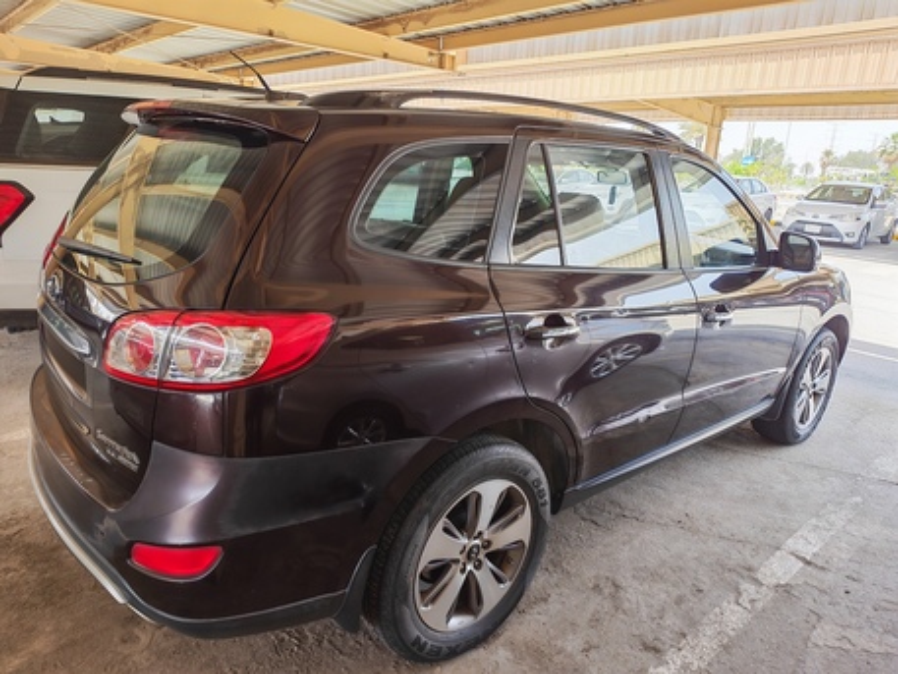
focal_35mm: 24
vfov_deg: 56.8
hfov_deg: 71.6
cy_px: 337
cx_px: 449
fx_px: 623
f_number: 1.9
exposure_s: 1/100
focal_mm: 6.12
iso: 125
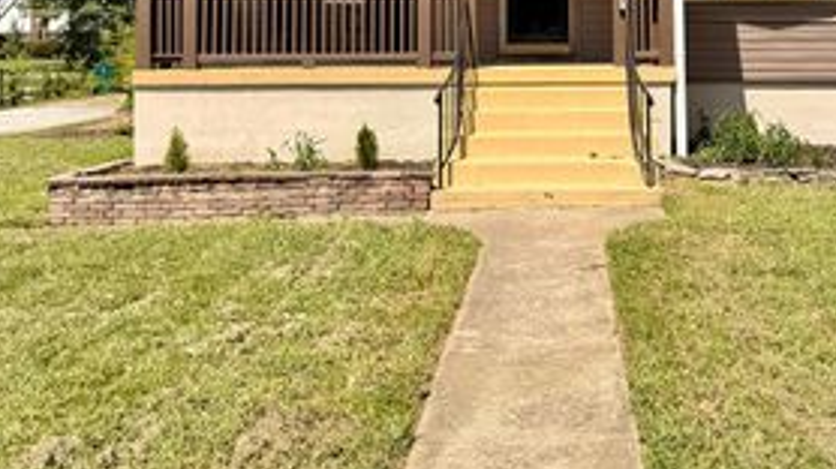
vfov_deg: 23.7
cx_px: 550
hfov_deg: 43.2
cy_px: -59
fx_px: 1041
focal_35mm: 47
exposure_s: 1/4405
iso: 80
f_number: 1.78
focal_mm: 6.76
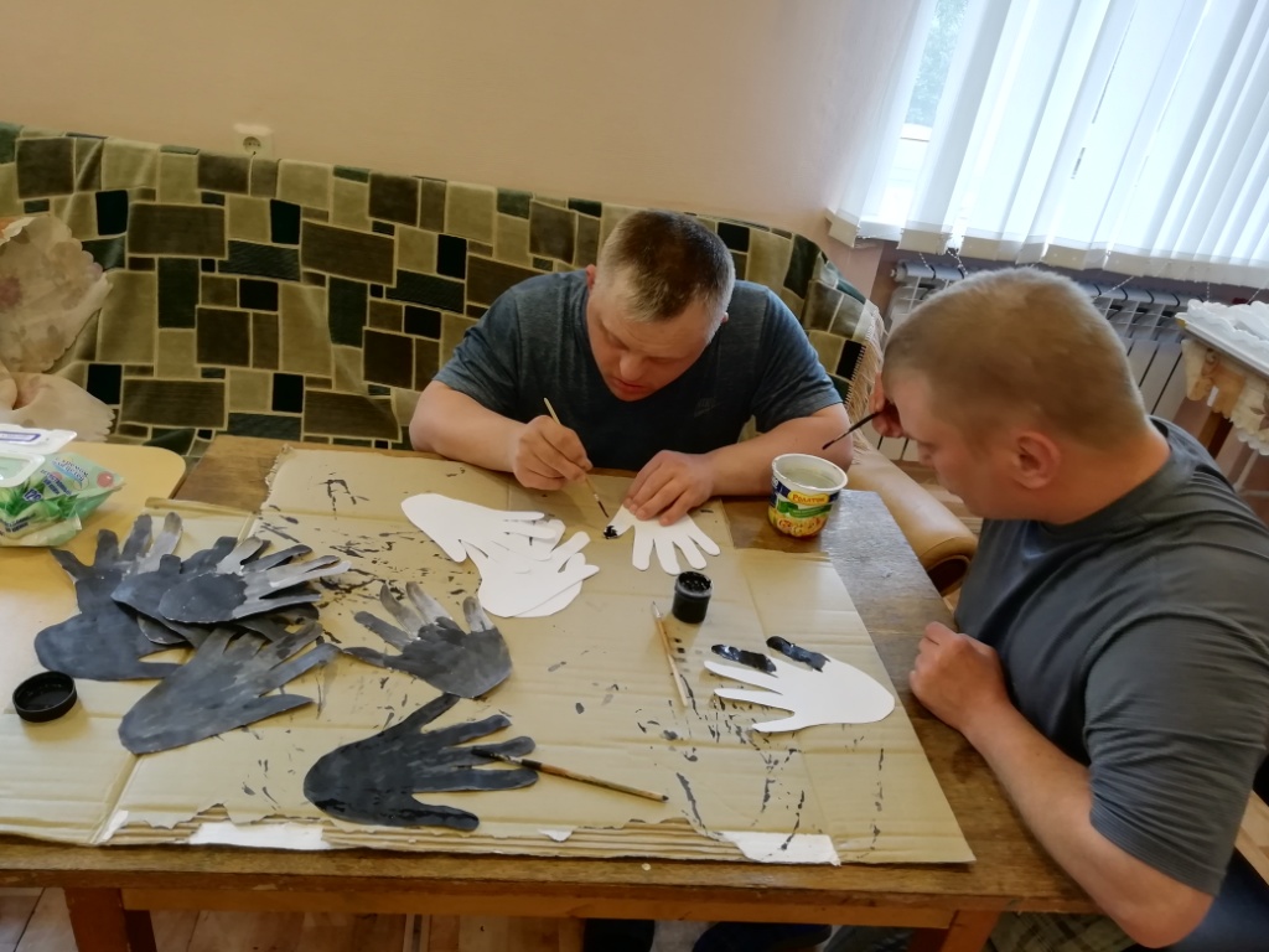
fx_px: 953
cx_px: 634
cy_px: 476
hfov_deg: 67.3
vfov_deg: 53.1
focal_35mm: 26
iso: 80
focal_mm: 3.21
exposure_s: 1/33.3
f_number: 2.2
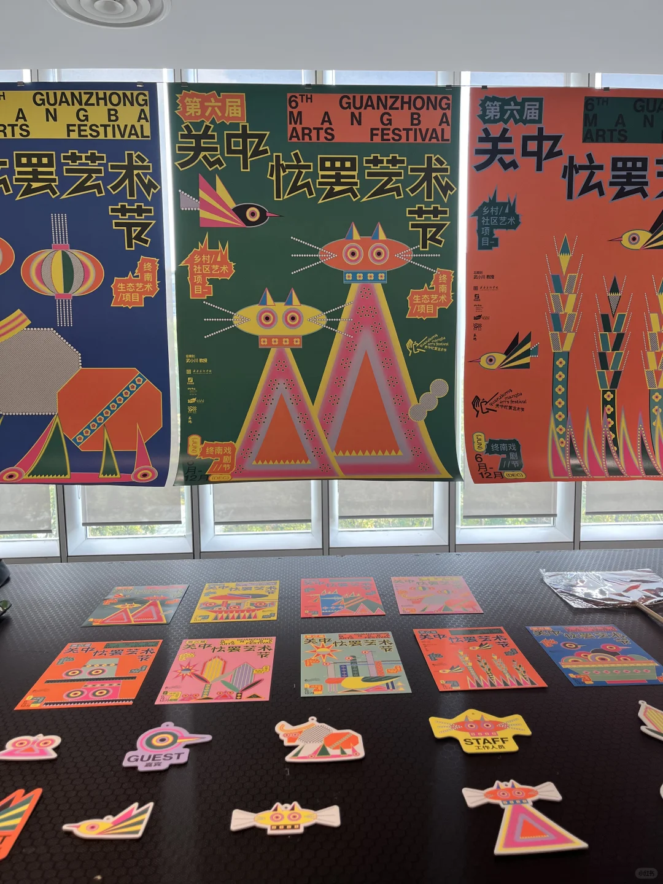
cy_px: 442
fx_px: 664
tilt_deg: -6.3
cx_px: 332
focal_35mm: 26
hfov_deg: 53.1
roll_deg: +0.7
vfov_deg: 67.3
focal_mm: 5.1
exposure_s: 1/121
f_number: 1.6
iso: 80
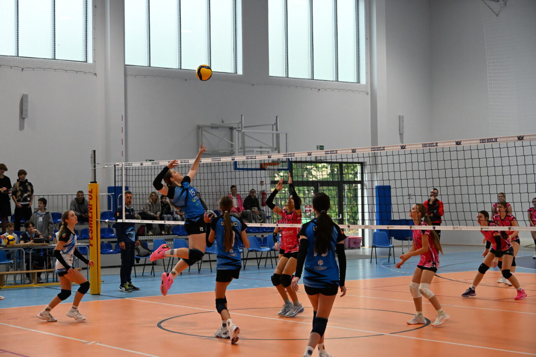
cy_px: 178
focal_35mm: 62
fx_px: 923
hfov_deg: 32.4
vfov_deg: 21.9
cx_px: 268
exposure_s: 1/1000
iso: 7200
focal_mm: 62
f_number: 6
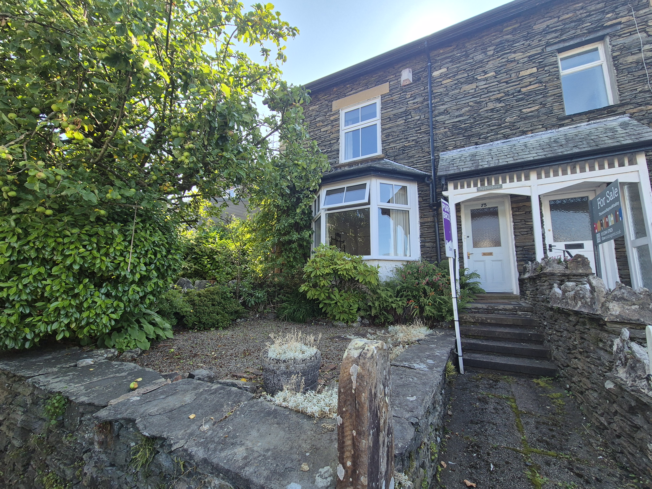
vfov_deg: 89.9
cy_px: 244
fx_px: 245
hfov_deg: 106.2
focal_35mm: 13
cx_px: 326
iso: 50
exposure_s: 1/432
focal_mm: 2.2
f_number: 2.2
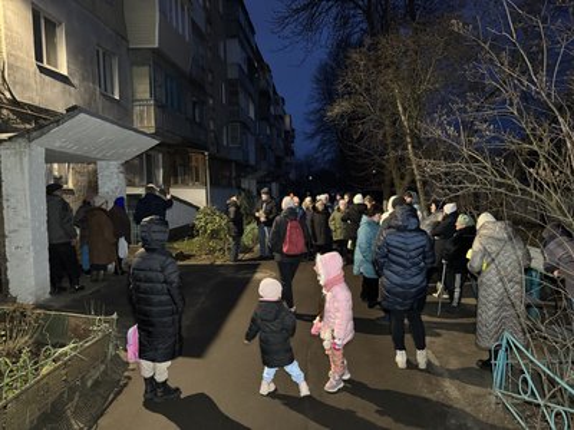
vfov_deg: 56.8
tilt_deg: -4.4
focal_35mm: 24
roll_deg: +1.0
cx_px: 287
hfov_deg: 71.6
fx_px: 398
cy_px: 215
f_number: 1.78
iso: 1250
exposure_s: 1/25
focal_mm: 6.76
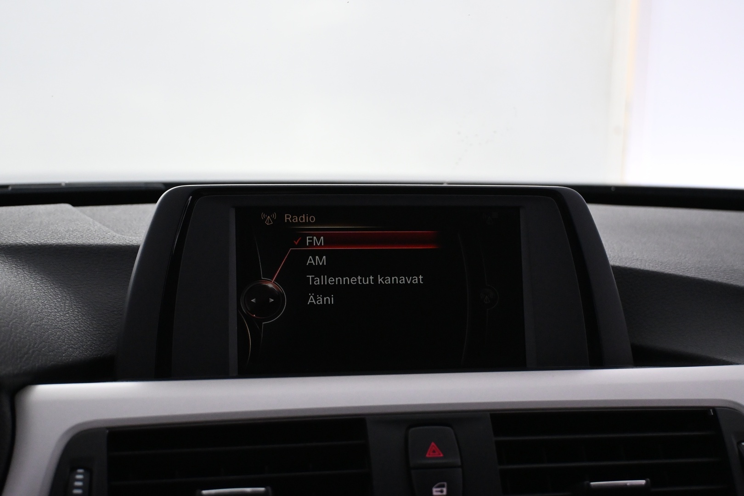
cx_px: 372
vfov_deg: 23.8
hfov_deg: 35.1
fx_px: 1178
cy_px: 248
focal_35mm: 57
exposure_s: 1/80
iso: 3200
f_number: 5.6
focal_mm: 38
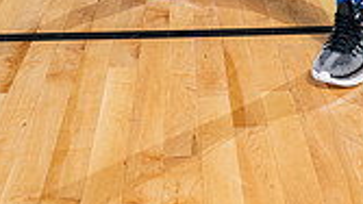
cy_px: -267
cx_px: 300
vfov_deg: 11.2
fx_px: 895
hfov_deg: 22.6
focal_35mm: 93
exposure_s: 1/250
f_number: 5.6
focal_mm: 33
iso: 200
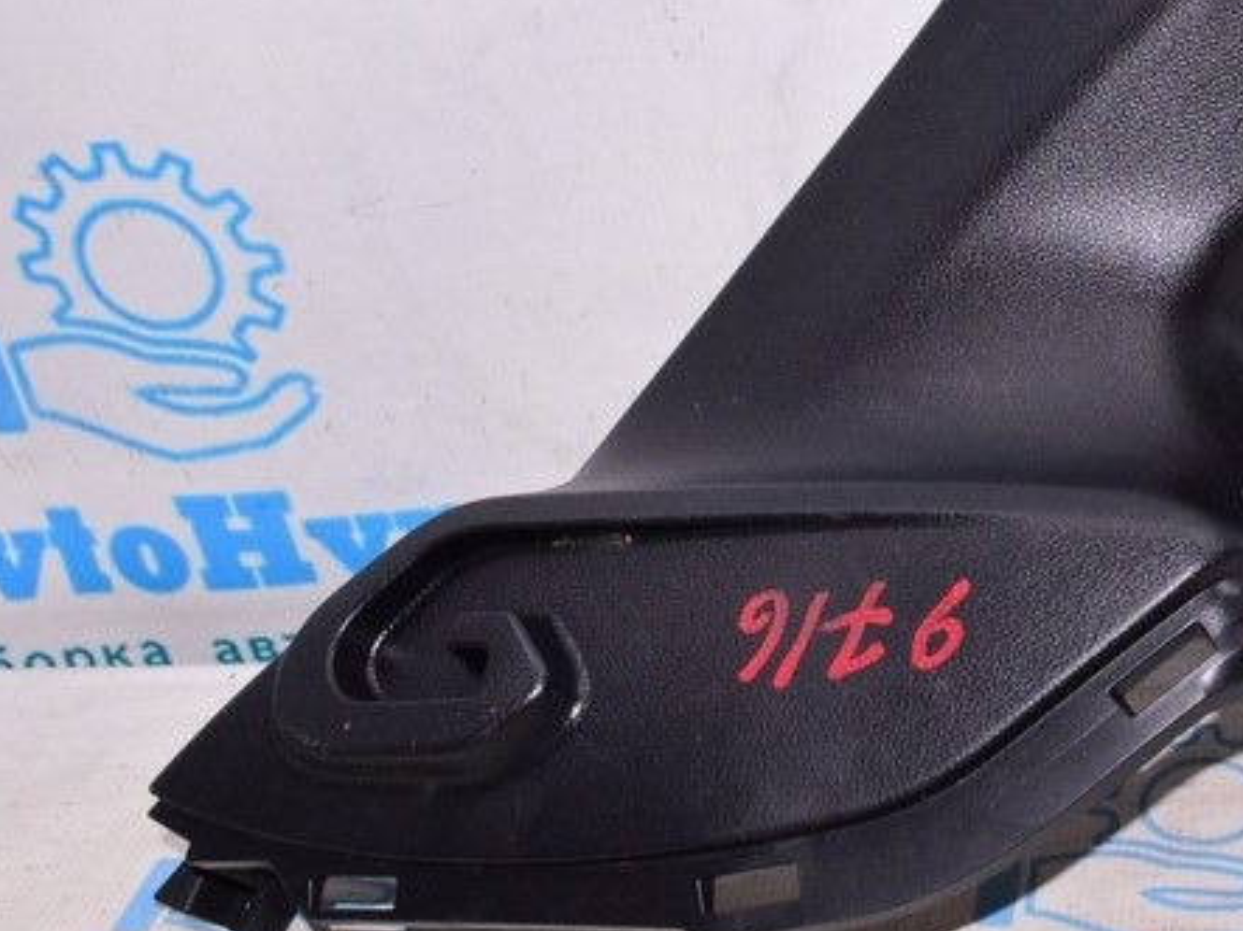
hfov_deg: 30.5
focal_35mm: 60
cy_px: 349
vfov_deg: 24.3
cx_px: 1159
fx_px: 2154
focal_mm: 18
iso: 1600
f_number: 8
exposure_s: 1/160
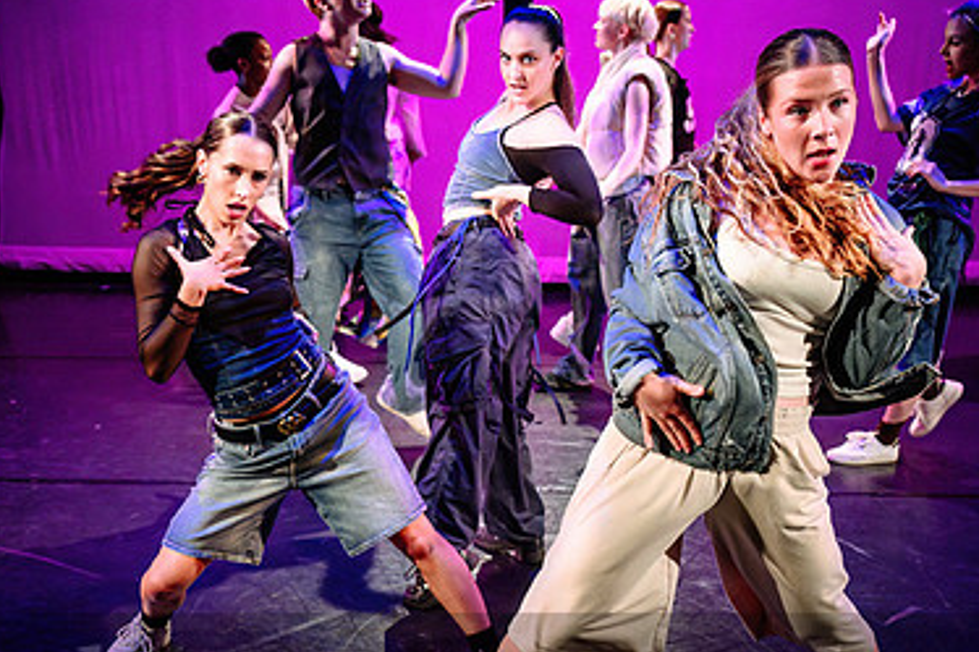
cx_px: 427
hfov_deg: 42.7
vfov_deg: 28.9
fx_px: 1250
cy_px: 461
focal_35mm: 46
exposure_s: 1/300
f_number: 2.8
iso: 2000
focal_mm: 24
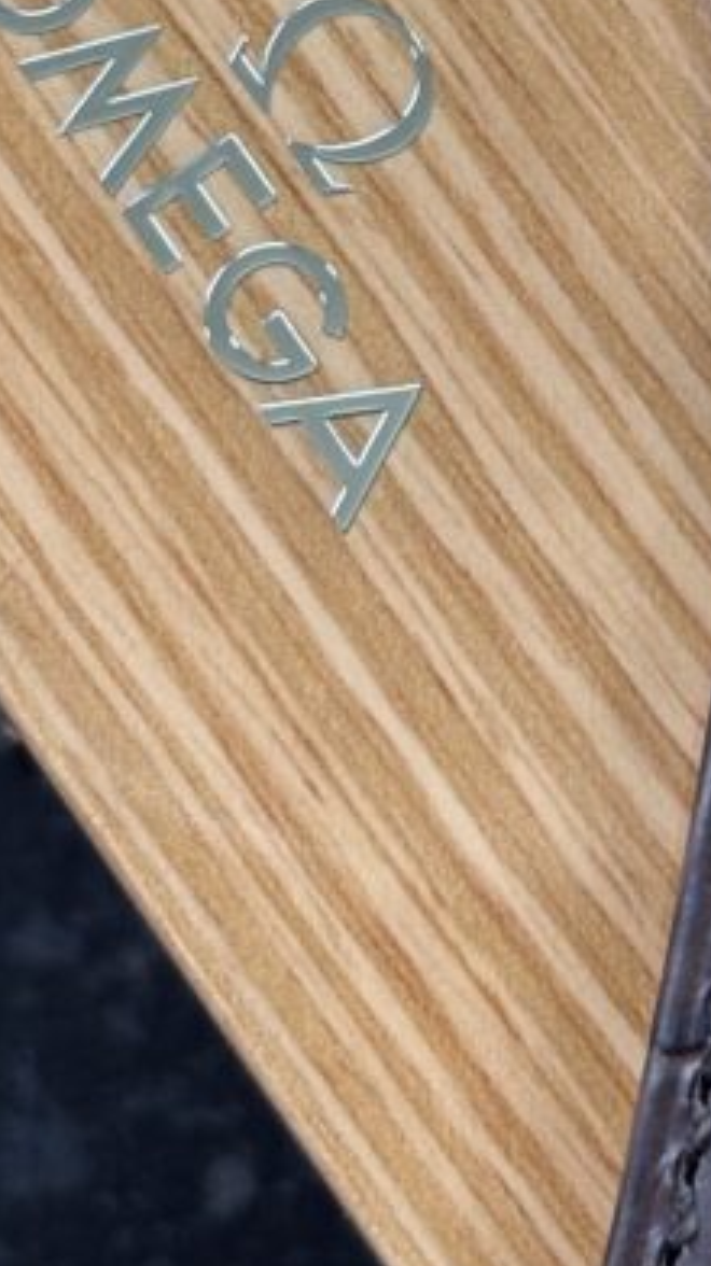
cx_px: 814
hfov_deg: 8.1
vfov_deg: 14.1
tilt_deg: -73.3
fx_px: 4969
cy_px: -242
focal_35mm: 148
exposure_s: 1/95
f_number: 1.6
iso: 50
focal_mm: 5.96
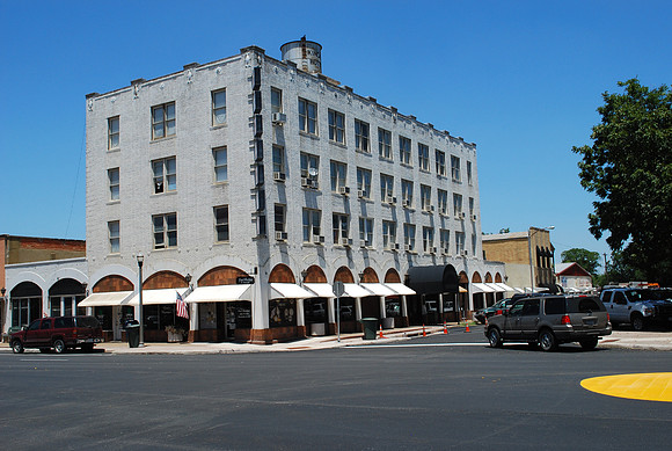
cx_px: 336
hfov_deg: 53.0
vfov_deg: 37.0
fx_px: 673
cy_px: 226
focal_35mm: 36
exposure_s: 1/200
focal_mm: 24
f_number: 14
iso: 200
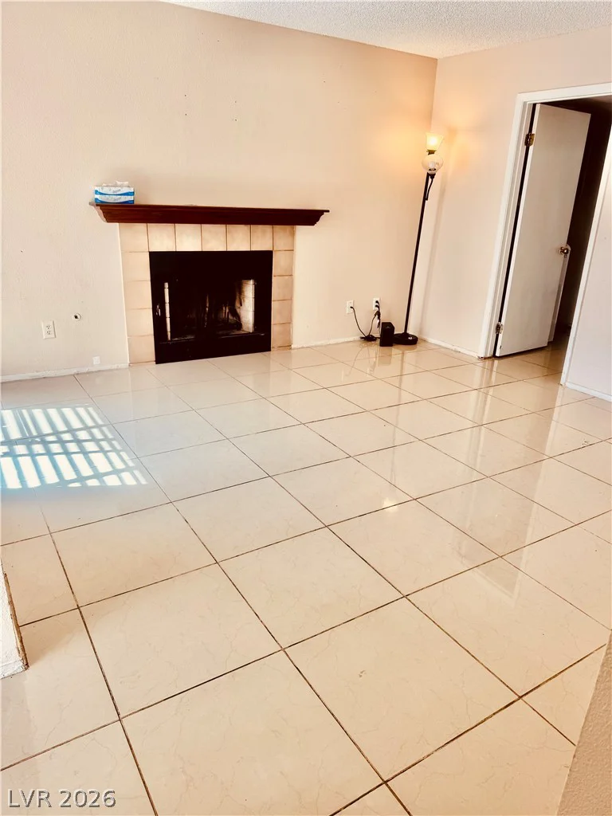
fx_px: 566
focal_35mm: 24
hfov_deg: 56.8
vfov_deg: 71.6
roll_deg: -2.0
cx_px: 306
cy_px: 408
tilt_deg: -20.8
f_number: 1.78
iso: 64
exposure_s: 1/120
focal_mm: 6.76
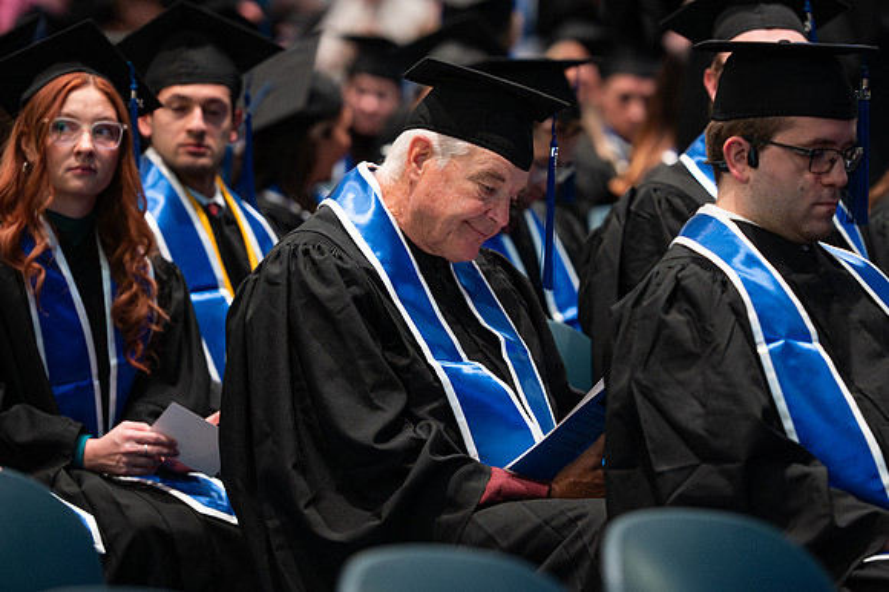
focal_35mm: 240
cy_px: 208
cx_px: 496
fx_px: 5925
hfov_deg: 8.6
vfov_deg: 5.7
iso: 2500
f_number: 2.8
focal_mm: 185
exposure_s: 1/125
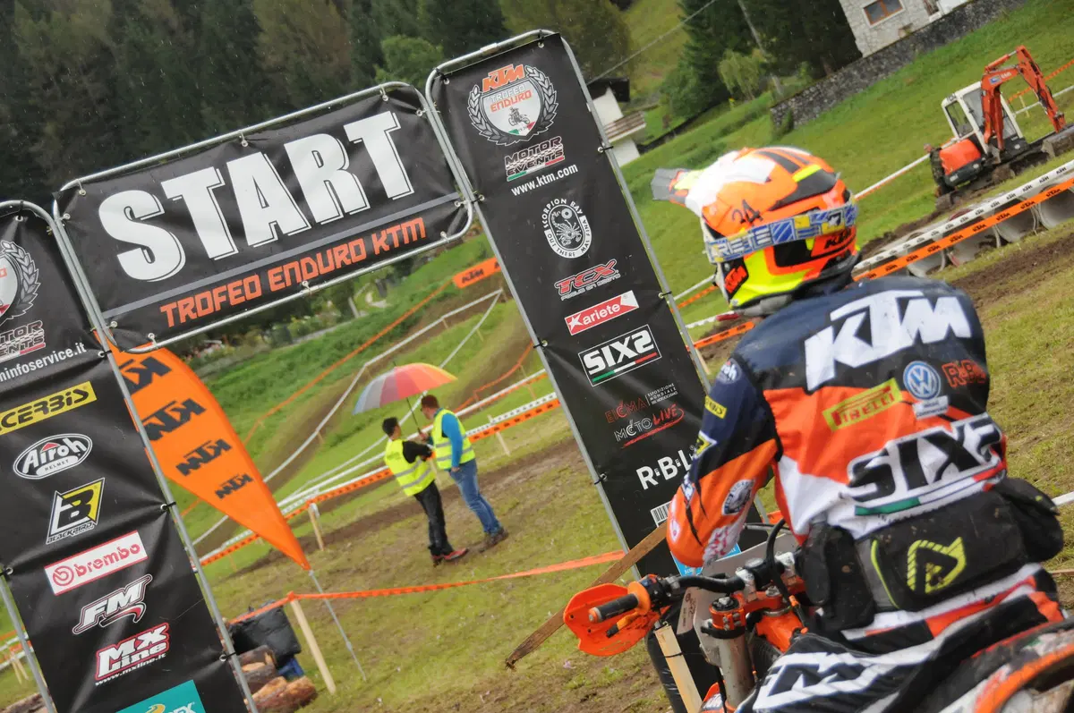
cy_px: 356
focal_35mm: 75
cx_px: 537
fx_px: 2235
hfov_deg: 27.0
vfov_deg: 18.1
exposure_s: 1/800
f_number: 4.8
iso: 800
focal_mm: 50
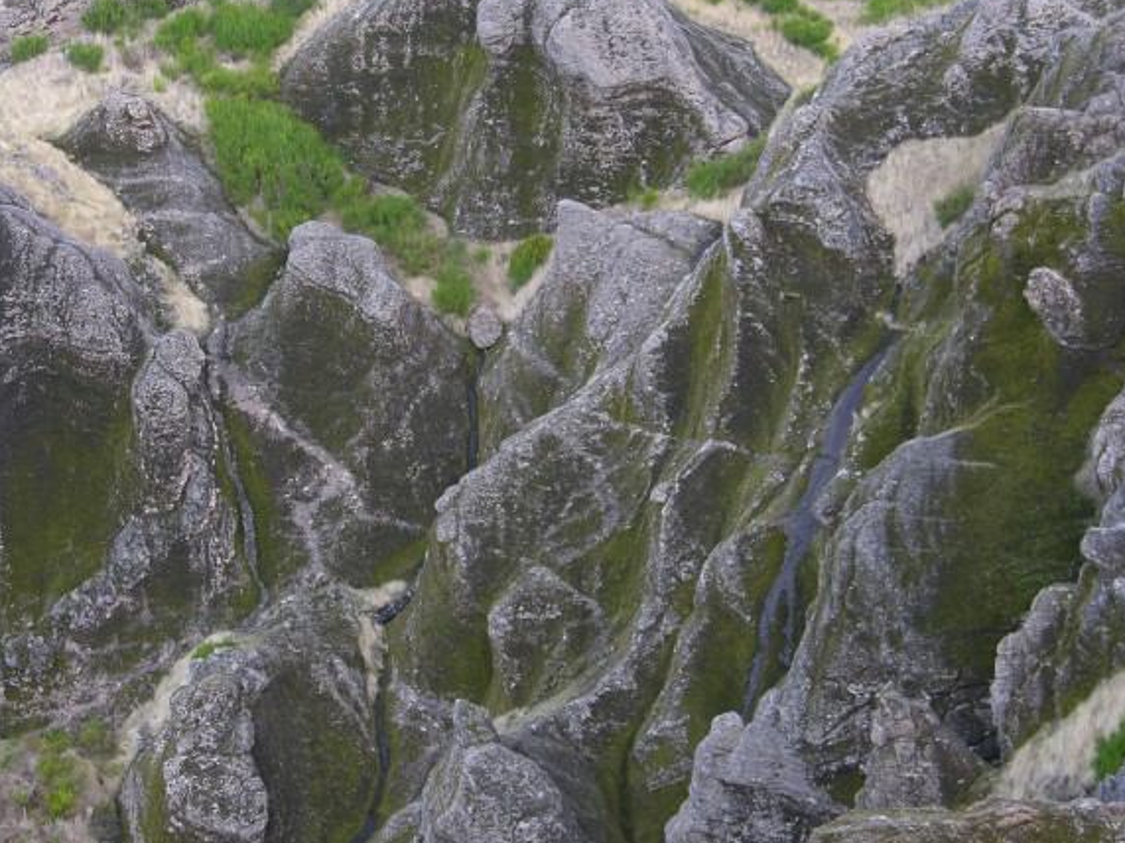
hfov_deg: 18.7
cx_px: 563
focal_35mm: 105
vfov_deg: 14.1
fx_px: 3412
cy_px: 384
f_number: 3.4
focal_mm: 19.9
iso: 50
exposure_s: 1/60.3
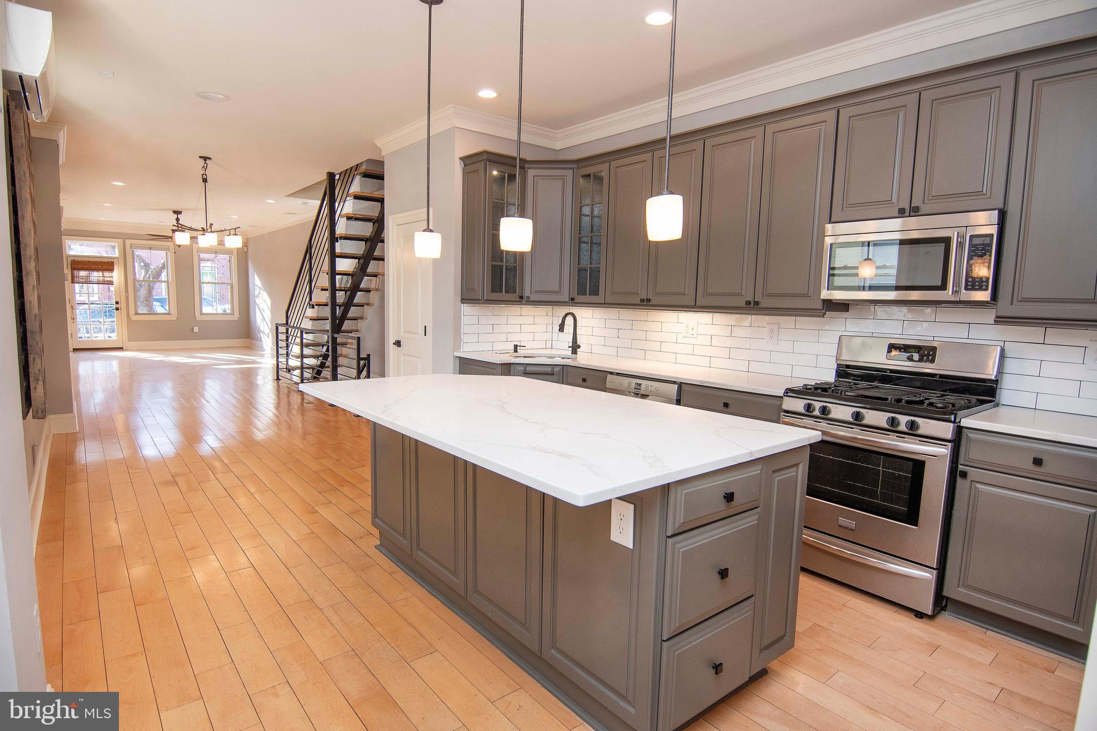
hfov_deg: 90.0
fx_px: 548
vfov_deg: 67.4
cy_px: 366
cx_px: 548
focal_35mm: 18
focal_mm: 12
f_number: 5.6
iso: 400
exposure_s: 1/100
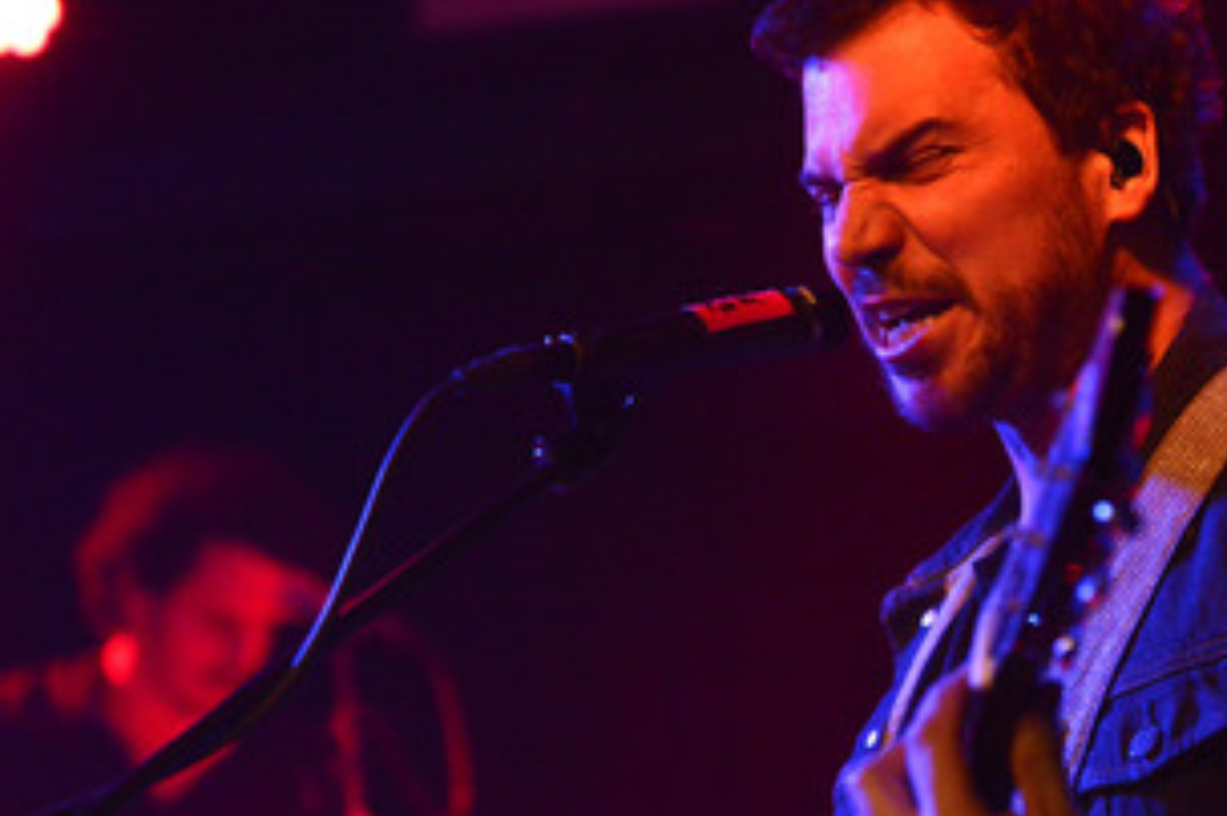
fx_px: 3541
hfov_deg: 19.6
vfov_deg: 13.1
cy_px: 400
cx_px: 874
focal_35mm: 104
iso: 8063
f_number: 2.8
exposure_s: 1/200
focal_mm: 70
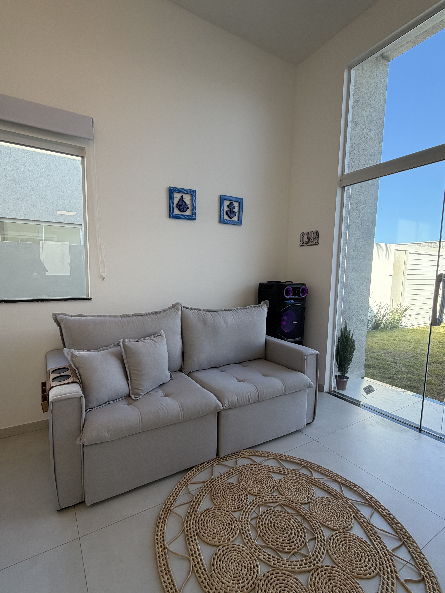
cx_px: 204
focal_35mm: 17
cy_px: 307
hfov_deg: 74.6
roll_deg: -1.5
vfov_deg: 91.0
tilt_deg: -6.2
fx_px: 291
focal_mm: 2.22
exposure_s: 1/237
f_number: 2.2
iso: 50
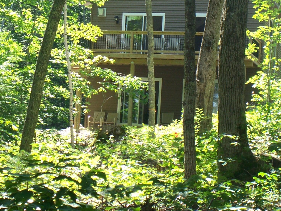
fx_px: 1080
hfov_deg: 14.8
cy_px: 77
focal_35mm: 133
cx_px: 108
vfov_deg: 11.1
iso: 64
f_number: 4.2
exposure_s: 1/100
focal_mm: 12.4
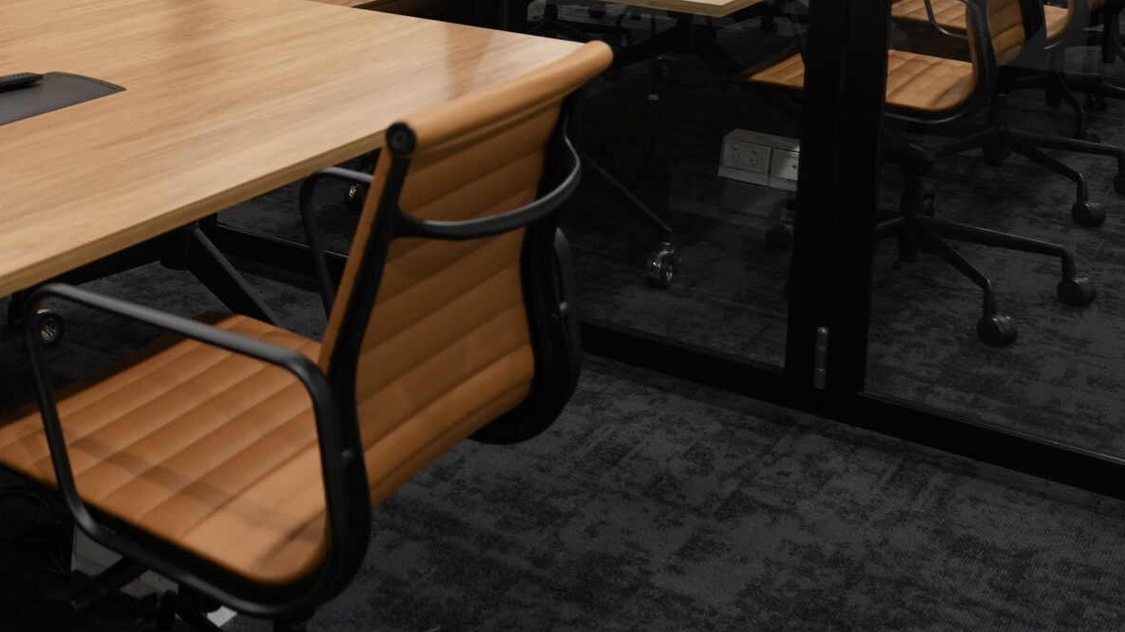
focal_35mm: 54
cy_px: -108
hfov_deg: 34.7
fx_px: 1611
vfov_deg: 20.9
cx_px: -21
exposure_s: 1/30
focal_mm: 24
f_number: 4
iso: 1000
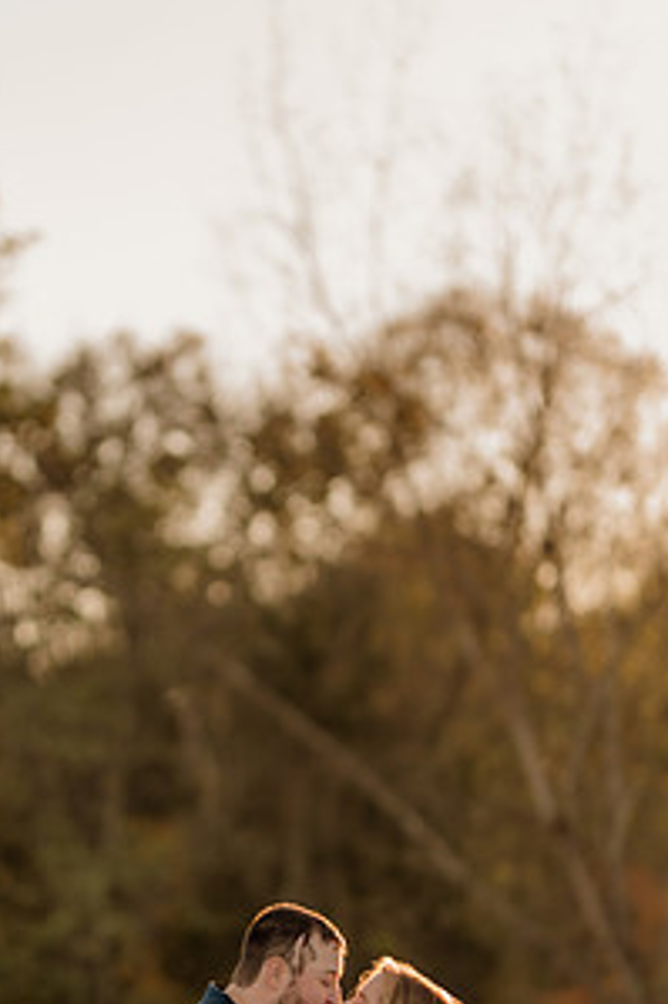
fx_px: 3567
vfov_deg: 15.9
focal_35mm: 128
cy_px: 745
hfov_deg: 10.7
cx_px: 227
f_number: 1.4
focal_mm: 85
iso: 50
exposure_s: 1/1000
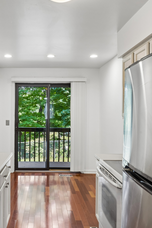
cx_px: 40
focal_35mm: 37
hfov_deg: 35.2
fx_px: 234
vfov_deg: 51.9
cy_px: 116
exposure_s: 1/8
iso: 400
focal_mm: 24
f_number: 13
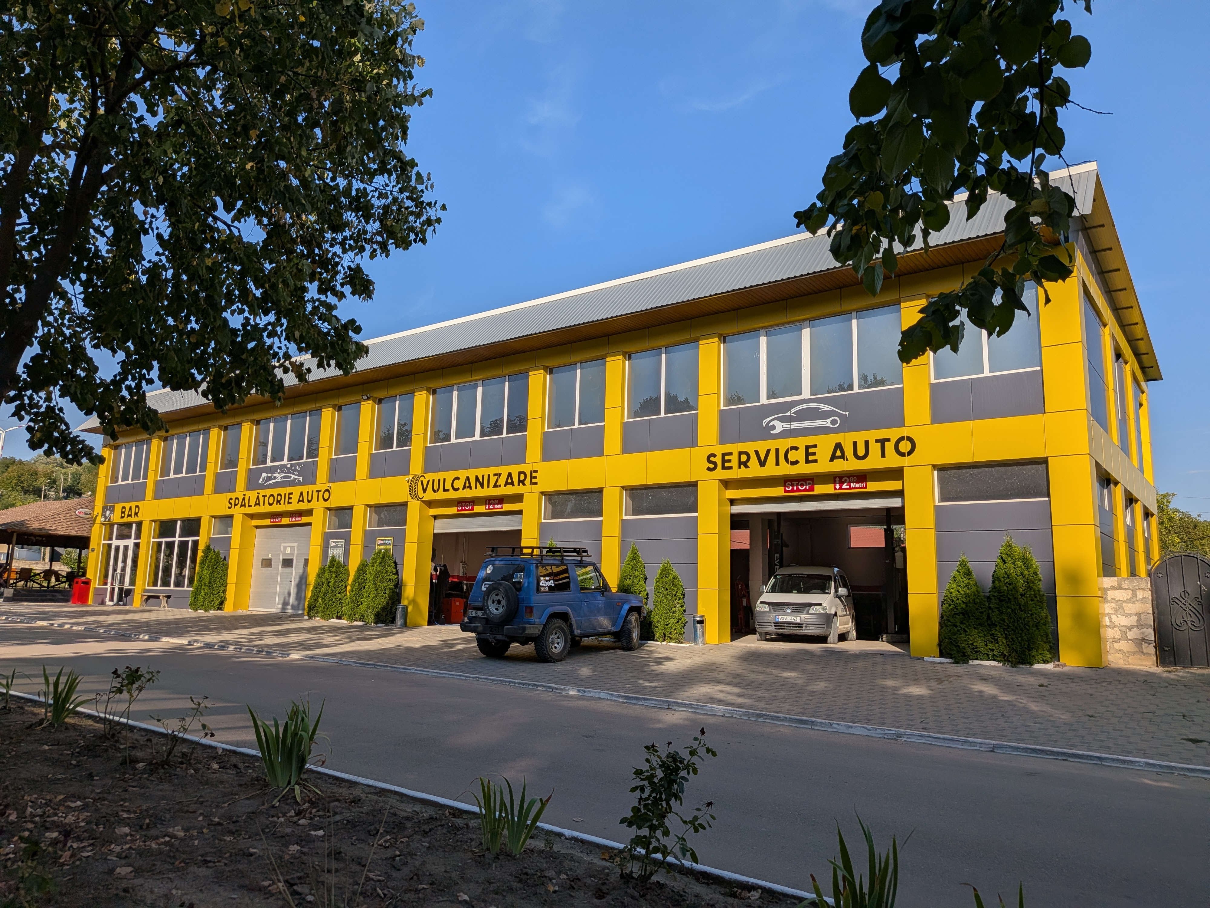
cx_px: 605
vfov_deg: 56.8
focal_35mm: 24
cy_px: 454
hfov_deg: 71.6
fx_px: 839
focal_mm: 4.53
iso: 29
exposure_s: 1/2653
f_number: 1.7
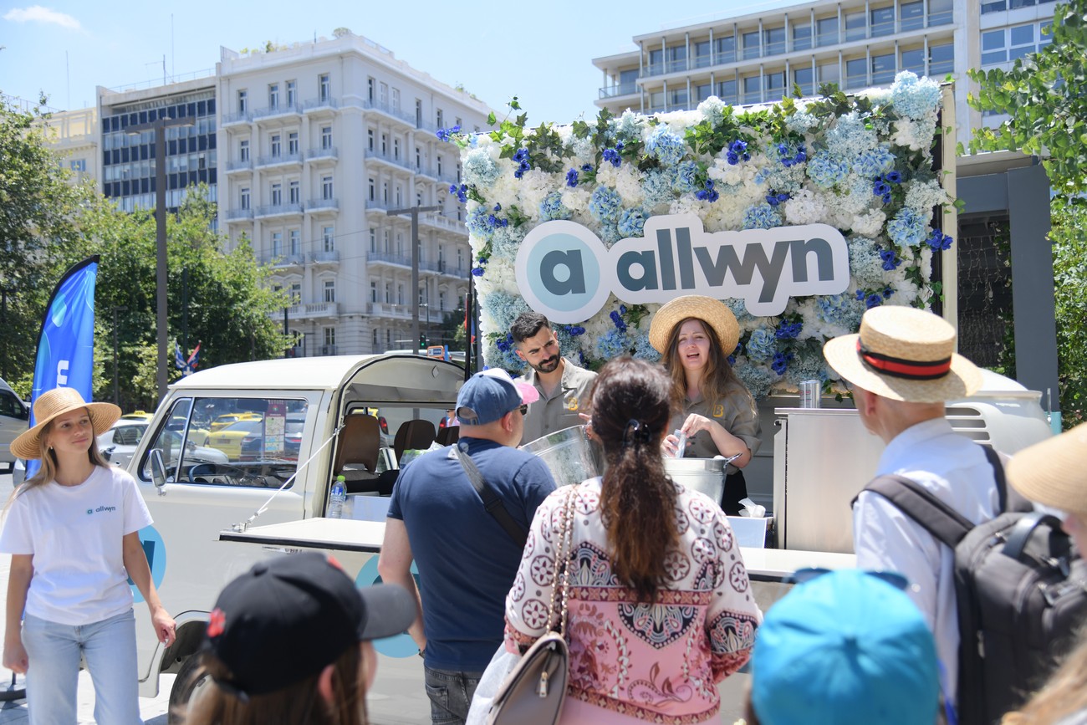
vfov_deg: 38.9
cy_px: 362
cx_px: 544
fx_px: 1027
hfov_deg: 55.8
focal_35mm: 34
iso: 250
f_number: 4
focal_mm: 34
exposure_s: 1/1600
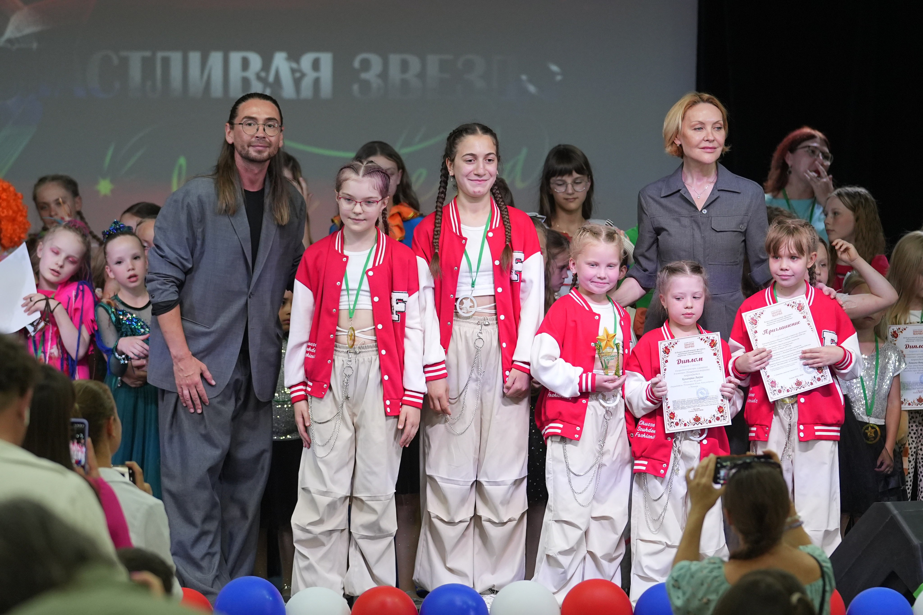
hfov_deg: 10.9
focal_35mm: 189
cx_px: 462
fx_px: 4846
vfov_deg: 7.3
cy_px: 308
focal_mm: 126
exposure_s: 1/400
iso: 1250
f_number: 2.8
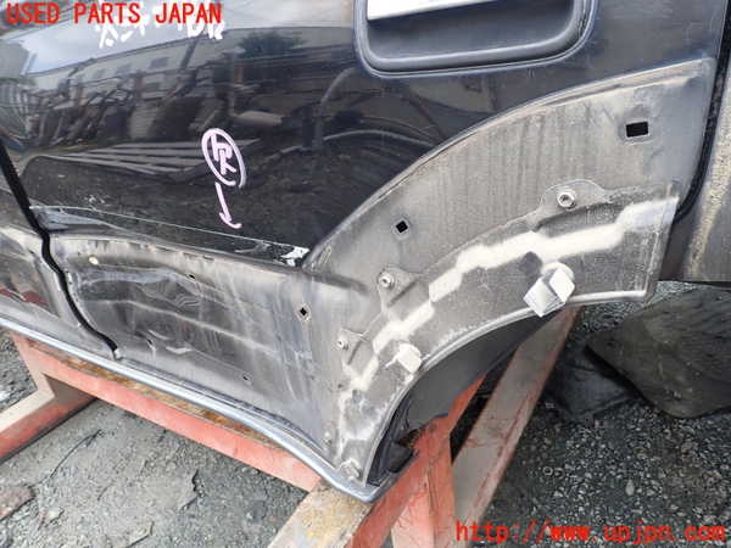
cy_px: 274
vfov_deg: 54.9
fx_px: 528
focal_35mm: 25
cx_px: 366
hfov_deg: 69.4
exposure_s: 1/160
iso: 100
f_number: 2.8
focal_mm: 4.5
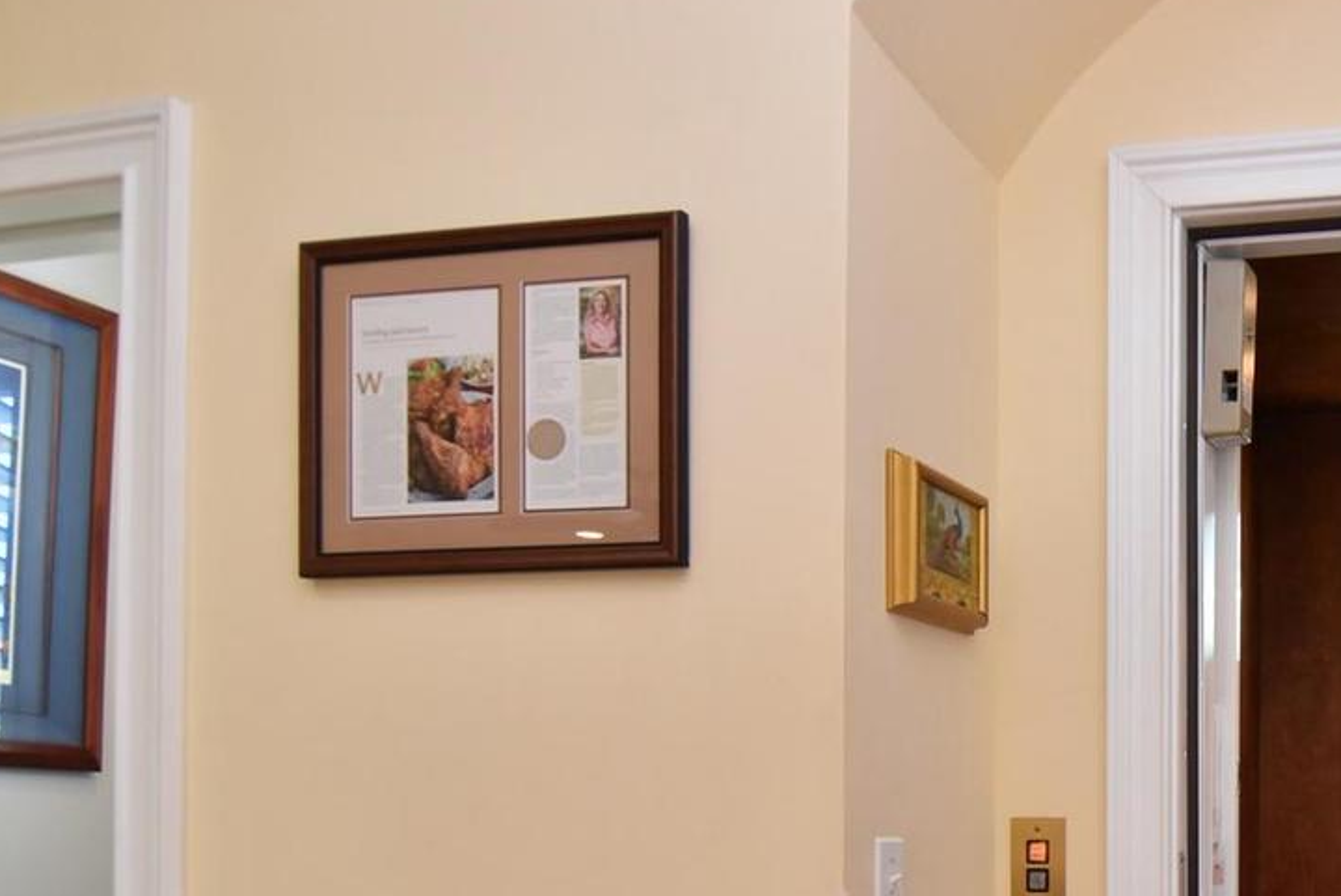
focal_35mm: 36
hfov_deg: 45.8
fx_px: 1342
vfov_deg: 34.4
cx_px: 1302
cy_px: 842
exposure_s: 1/40
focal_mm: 12
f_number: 5.6
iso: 800
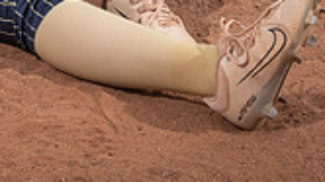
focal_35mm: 171
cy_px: -170
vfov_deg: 6.9
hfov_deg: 12.5
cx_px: 52
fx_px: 1472
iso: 100
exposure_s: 1/320
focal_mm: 44
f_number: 7.1
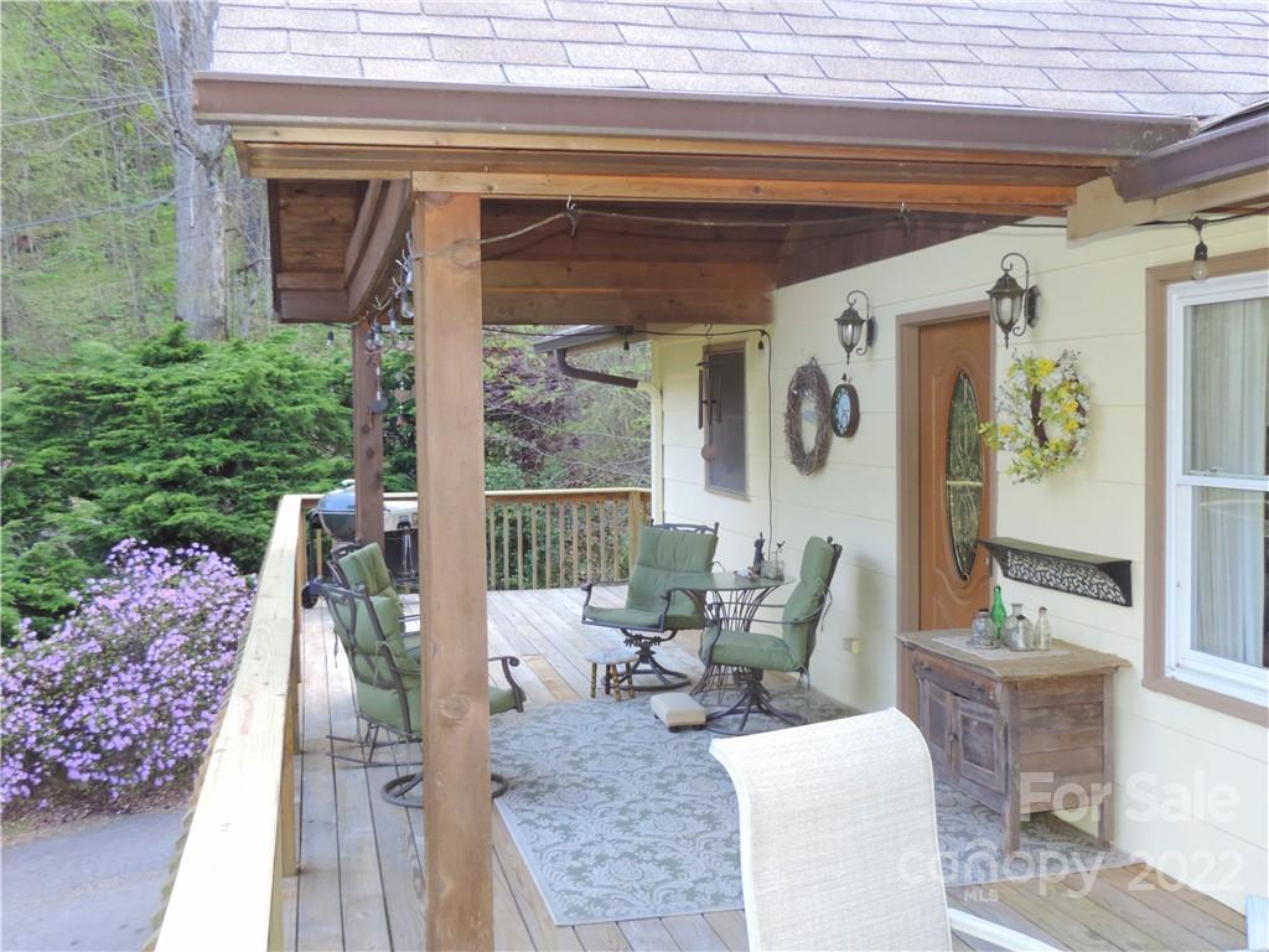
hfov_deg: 52.6
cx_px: 634
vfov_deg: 40.7
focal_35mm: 35
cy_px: 476
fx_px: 1283
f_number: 3.3
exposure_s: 1/100
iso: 220
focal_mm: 6.2
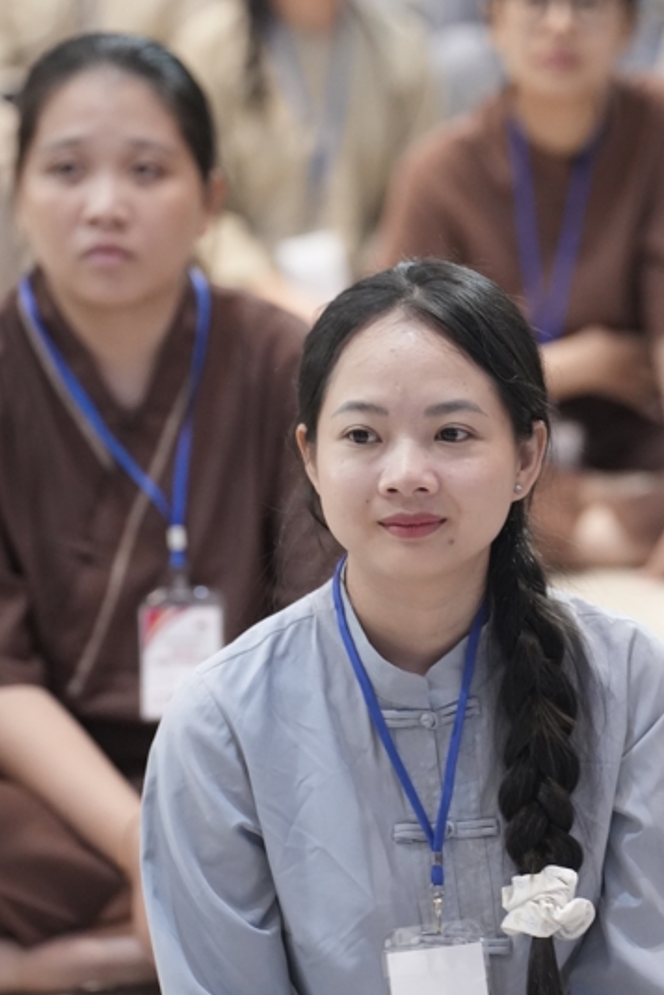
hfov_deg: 6.1
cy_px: 635
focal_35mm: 224
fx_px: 6193
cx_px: 500
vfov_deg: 9.2
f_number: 2.8
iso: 4000
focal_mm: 123
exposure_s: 1/250
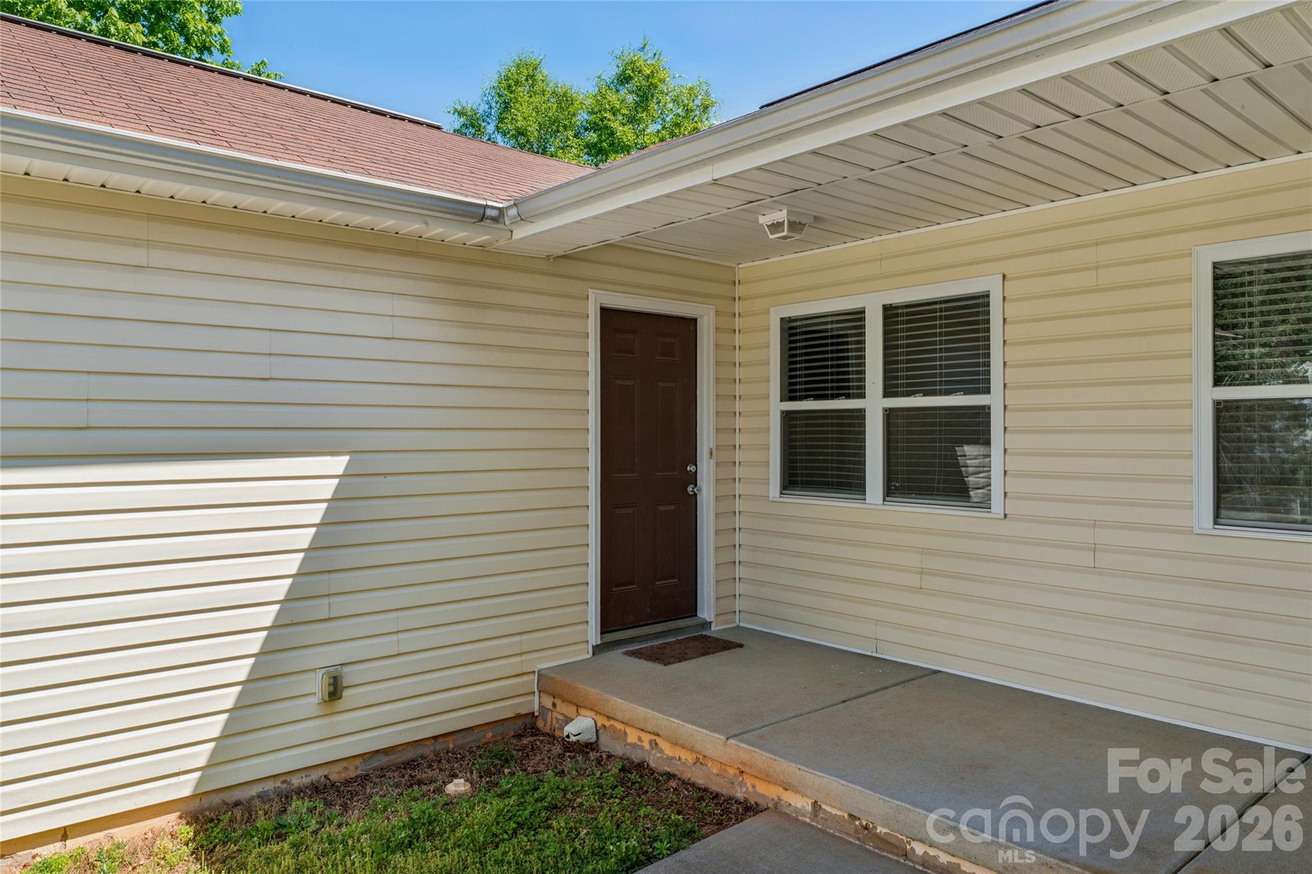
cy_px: 437
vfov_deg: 53.1
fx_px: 875
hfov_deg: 73.7
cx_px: 656
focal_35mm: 24
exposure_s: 1/8
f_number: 22
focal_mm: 24
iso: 100
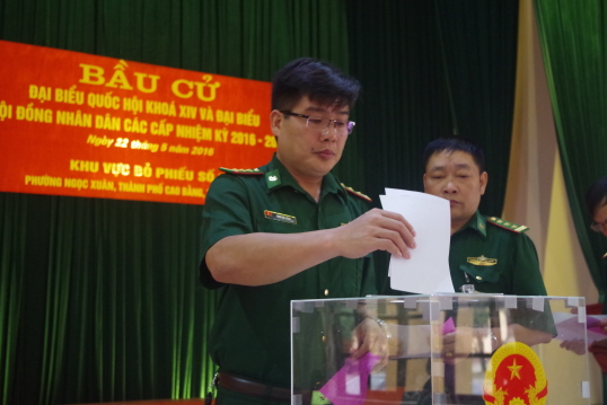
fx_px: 894
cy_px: 204
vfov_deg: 25.5
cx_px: 301
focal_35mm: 53
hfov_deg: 37.5
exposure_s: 1/60
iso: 3200
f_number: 4.5
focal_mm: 35
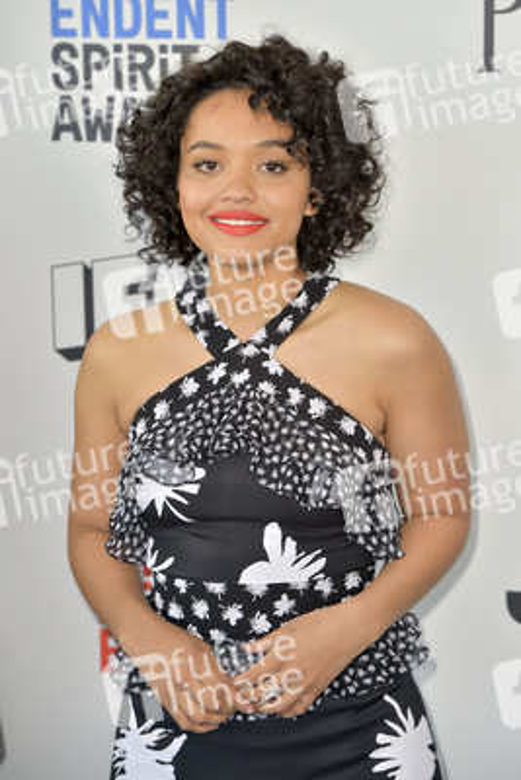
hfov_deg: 9.5
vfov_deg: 14.1
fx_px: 3145
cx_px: 260
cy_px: 390
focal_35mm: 145
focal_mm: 145
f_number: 6.3
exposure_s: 1/320
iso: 500
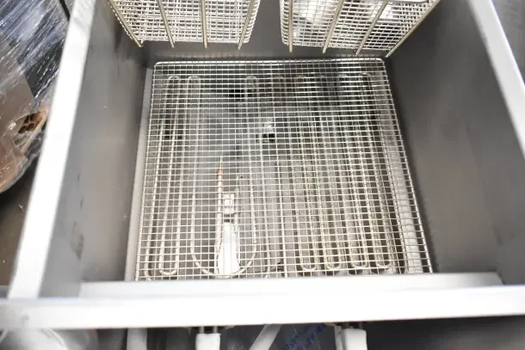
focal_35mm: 32
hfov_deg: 59.5
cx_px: 262
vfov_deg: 41.7
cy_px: 175
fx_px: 459
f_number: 3.8
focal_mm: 21
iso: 2800
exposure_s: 1/30
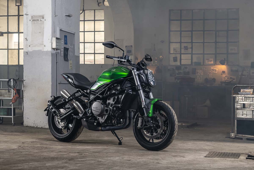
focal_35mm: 70
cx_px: 127
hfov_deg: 28.8
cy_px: 85
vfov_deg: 19.5
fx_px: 494
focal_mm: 70
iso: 160
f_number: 8
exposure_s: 1/15
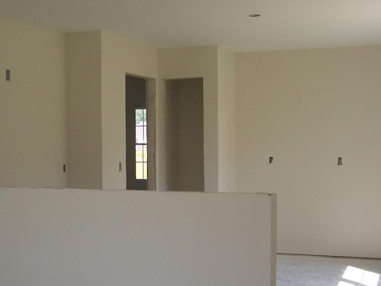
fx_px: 594
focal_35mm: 54
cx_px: 155
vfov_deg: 27.0
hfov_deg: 35.4
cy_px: 149
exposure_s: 1/250
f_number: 2.8
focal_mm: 5.6
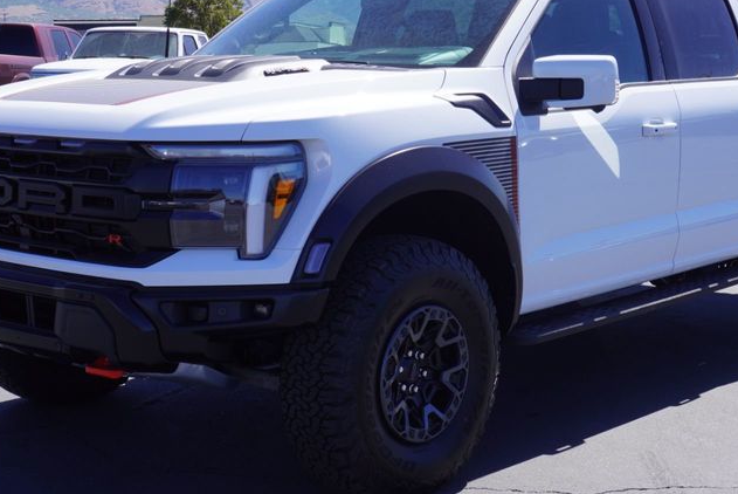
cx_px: 413
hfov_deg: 32.9
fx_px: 1248
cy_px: 203
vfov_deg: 22.3
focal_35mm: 61
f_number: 9
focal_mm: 25
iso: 100
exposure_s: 1/125
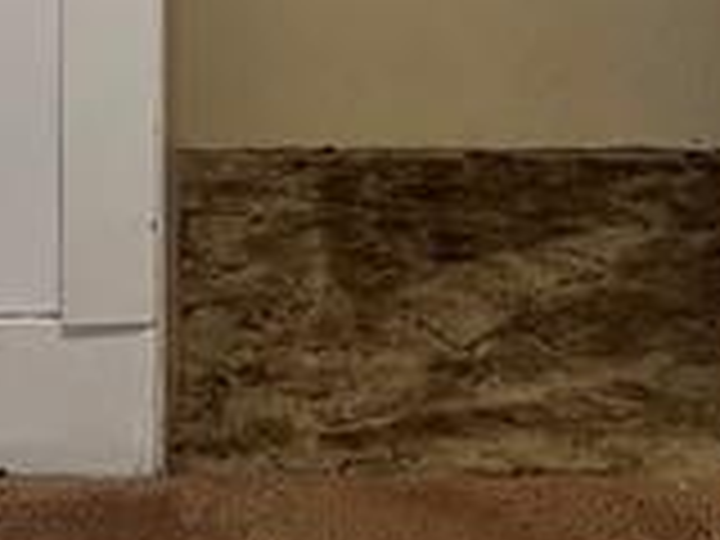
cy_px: -693
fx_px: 2600
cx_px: 428
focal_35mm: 125
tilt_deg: -5.3
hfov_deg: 15.8
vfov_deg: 10.4
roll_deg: +0.1
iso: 125
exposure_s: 1/60
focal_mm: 5.7
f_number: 1.5
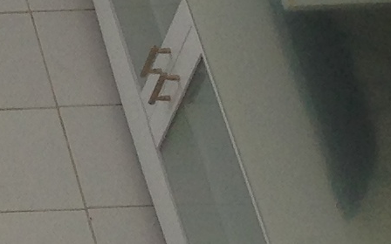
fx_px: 2717
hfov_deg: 7.5
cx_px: -651
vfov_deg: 4.9
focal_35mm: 255
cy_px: -436
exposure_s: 1/120
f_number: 2.4
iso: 50
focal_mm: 4.12
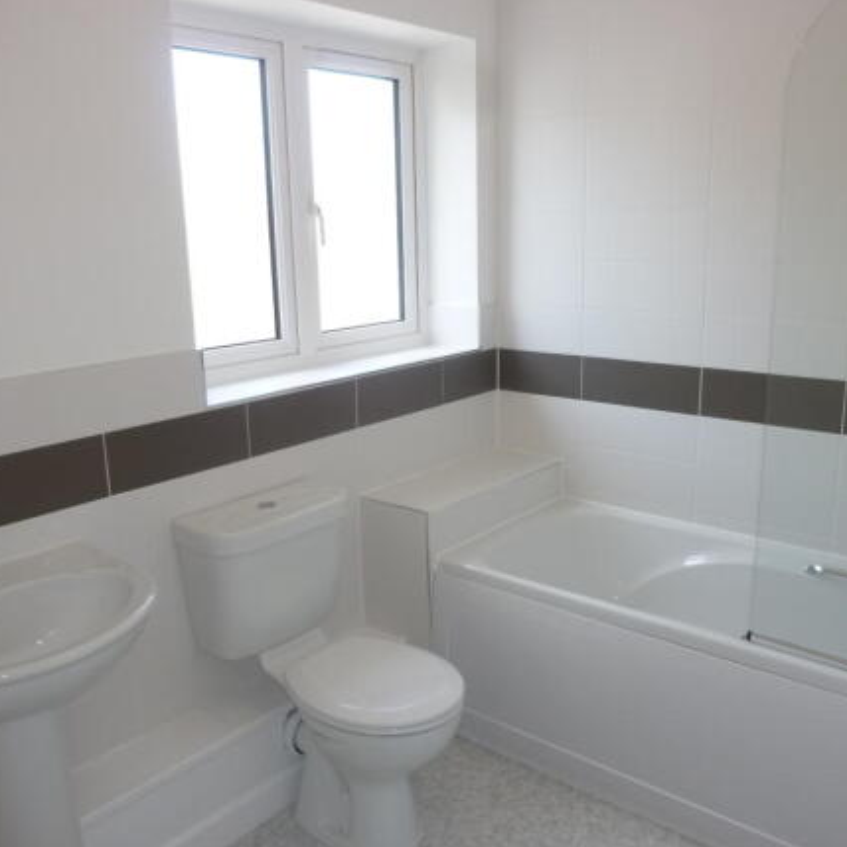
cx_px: 404
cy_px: 427
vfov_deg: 54.0
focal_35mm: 30
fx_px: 830
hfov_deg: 54.0
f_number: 3.3
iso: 100
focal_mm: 4.5
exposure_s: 1/50
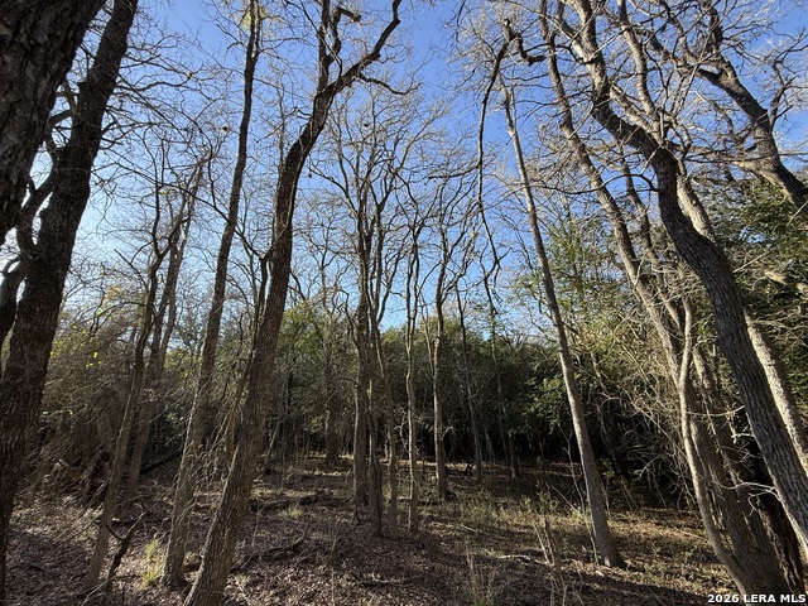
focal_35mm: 14
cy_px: 303
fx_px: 327
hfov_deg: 102.1
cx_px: 404
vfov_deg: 85.7
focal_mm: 2.22
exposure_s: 1/531
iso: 50
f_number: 2.2
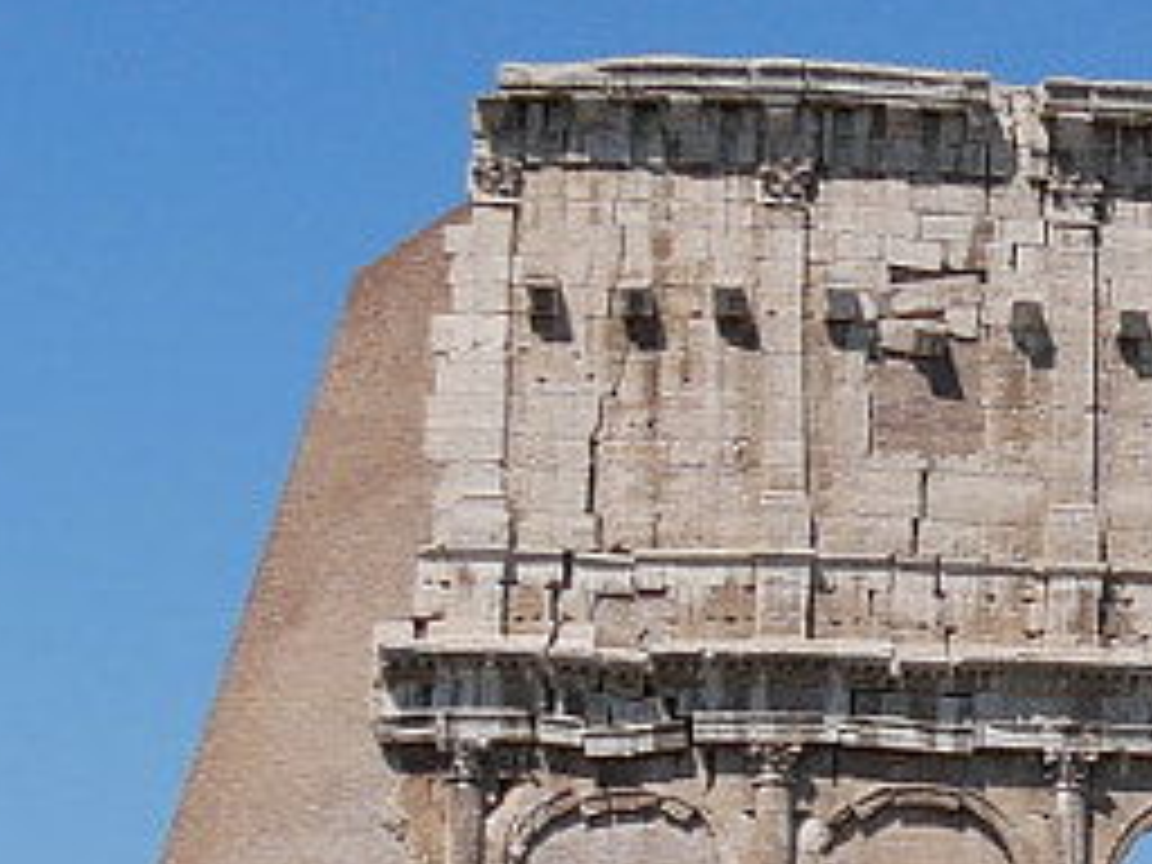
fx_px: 5824
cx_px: 1944
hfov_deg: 10.7
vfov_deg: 8.4
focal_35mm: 175
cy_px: 846
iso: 200
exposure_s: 1/1000
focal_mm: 14
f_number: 6.3
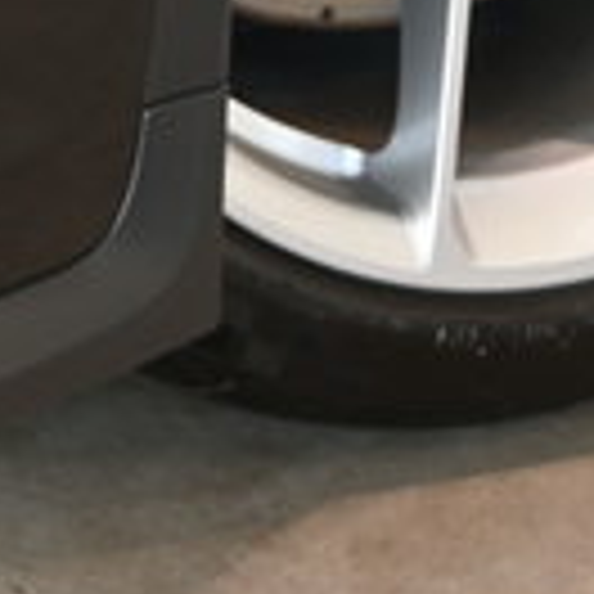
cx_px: -614
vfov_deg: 8.5
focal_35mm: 196
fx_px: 3799
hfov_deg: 8.5
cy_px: -540
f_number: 4.5
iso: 250
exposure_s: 1/40
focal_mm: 26.5
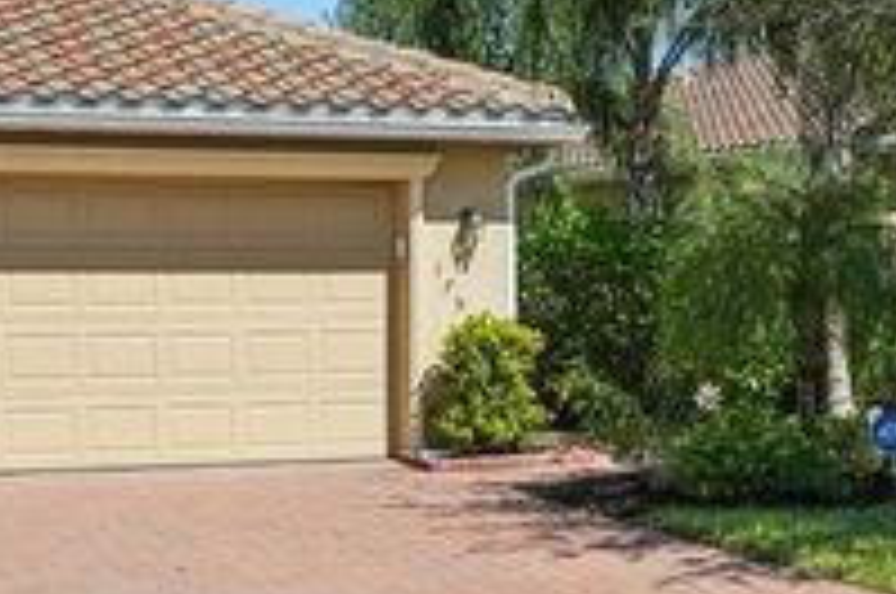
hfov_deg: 23.1
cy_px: 308
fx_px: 2187
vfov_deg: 15.5
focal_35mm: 88
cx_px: 527
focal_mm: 35
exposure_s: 1/1000
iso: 400
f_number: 8
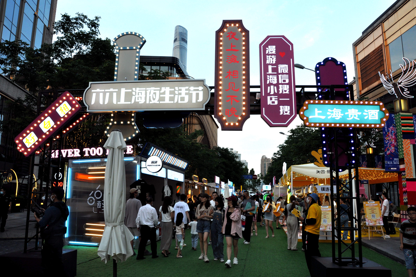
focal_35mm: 27
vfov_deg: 47.8
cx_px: 208
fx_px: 312
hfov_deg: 67.4
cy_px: 138
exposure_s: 1/80
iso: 320
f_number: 9
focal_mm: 18
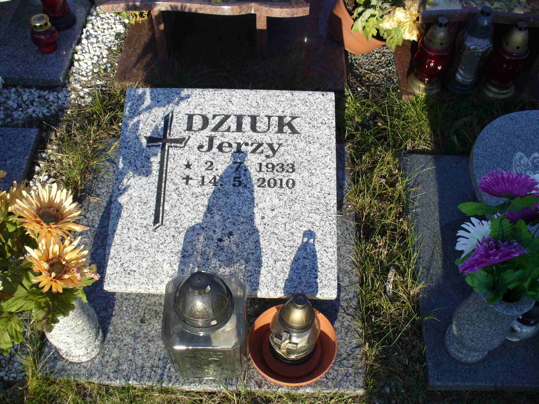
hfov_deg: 50.1
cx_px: 270
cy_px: 202
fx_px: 576
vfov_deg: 38.7
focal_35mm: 37
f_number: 5.6
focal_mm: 6.1
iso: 80
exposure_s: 1/160
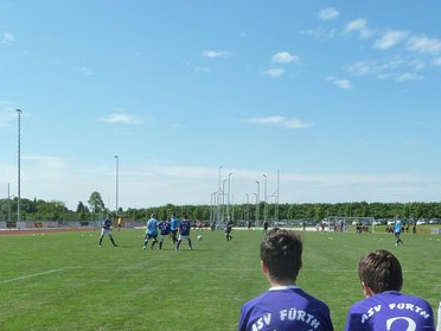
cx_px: 253
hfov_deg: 40.3
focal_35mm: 47
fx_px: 599
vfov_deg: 30.1
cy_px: 268
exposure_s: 1/400
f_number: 5
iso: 125
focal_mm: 4.1
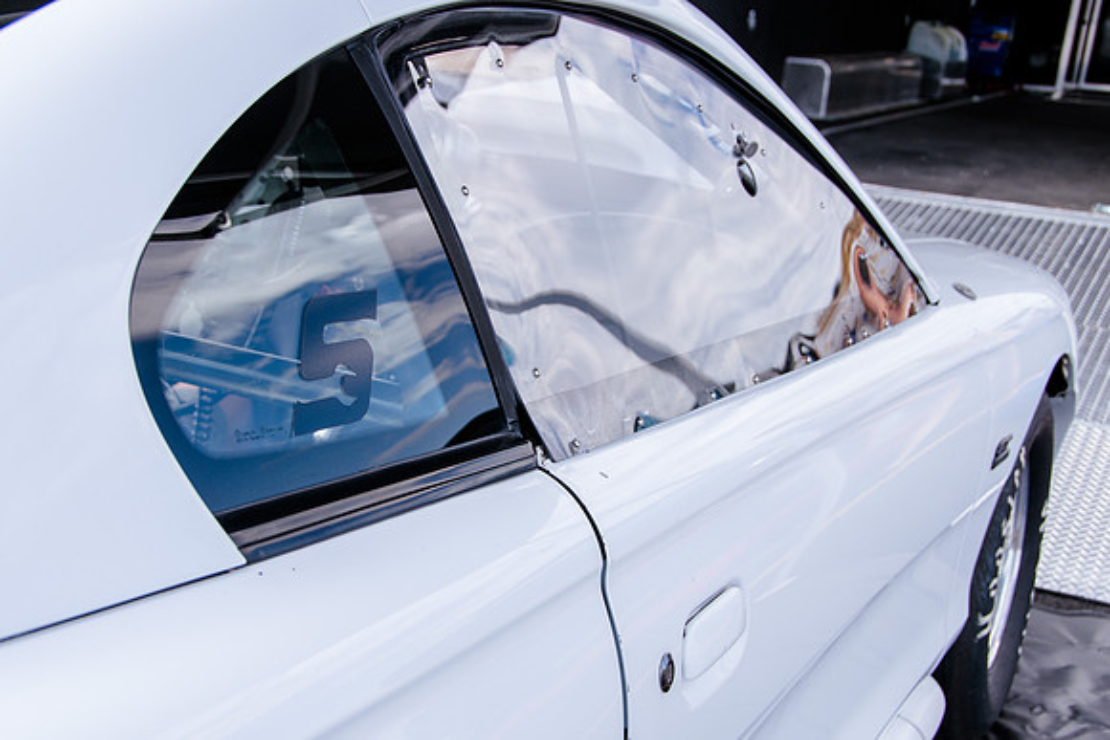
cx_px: 555
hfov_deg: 35.8
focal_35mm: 56
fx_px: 1721
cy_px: 370
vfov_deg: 24.3
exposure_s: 1/250
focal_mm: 36
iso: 160
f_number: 7.1
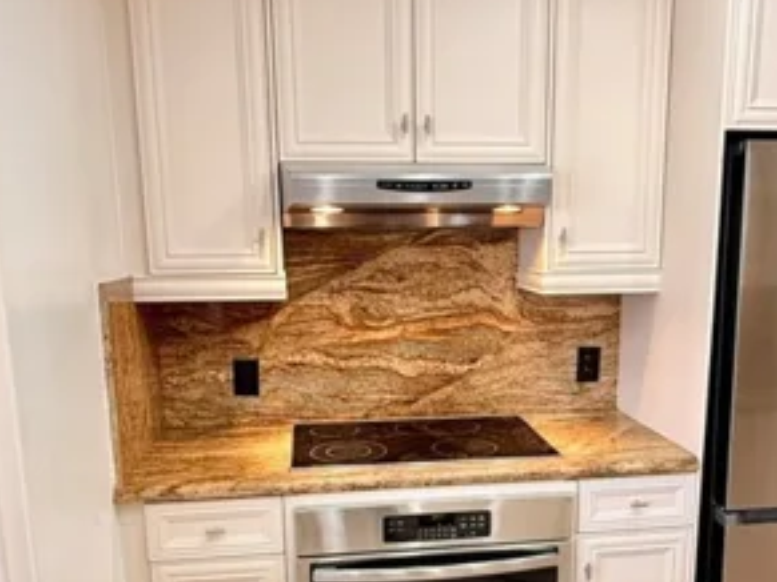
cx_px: 434
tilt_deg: -11.7
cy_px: 398
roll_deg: +0.3
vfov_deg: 39.1
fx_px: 808
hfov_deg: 51.3
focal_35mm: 36
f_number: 2.2
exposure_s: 1/60
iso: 200
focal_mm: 2.22
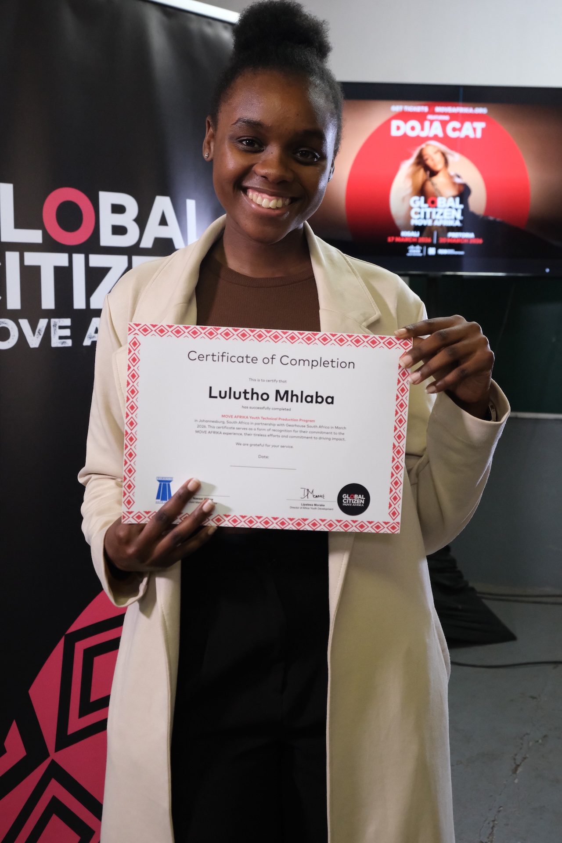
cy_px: 422
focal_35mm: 36
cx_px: 281
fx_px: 843
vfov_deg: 53.1
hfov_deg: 36.9
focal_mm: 24.3
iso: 5000
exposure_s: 1/250
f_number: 5
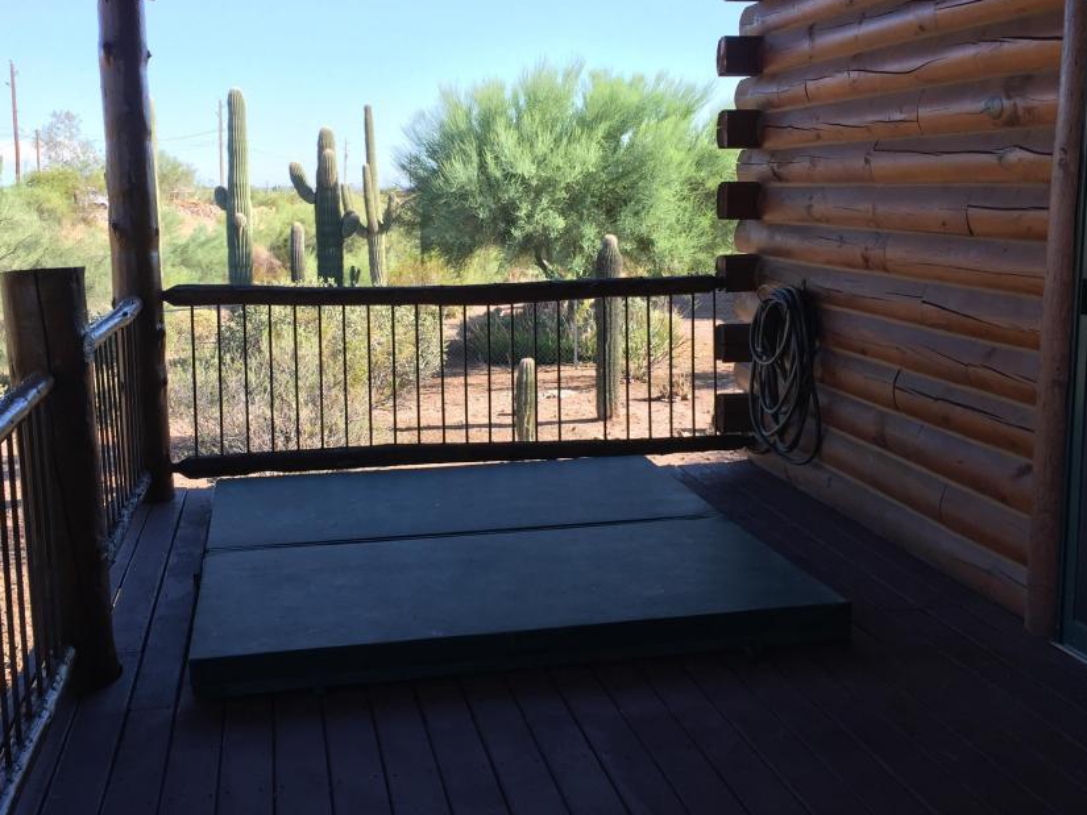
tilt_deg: -8.4
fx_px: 1131
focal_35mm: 36
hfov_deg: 51.2
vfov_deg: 39.5
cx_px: 474
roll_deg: -0.8
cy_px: 330
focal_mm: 4.15
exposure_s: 1/514
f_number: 2.2
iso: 32
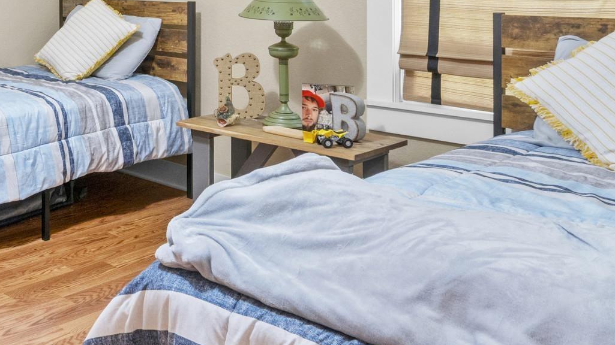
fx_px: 750
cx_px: 15
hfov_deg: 39.8
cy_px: -22
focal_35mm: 46
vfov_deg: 24.4
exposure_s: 2.5
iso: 250
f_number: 9
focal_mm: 12
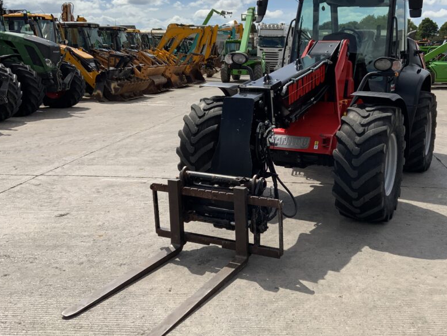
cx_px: 286
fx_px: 491
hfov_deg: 48.4
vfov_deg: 37.7
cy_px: 150
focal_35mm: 38
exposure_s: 1/2667
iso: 20
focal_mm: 3
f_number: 1.8
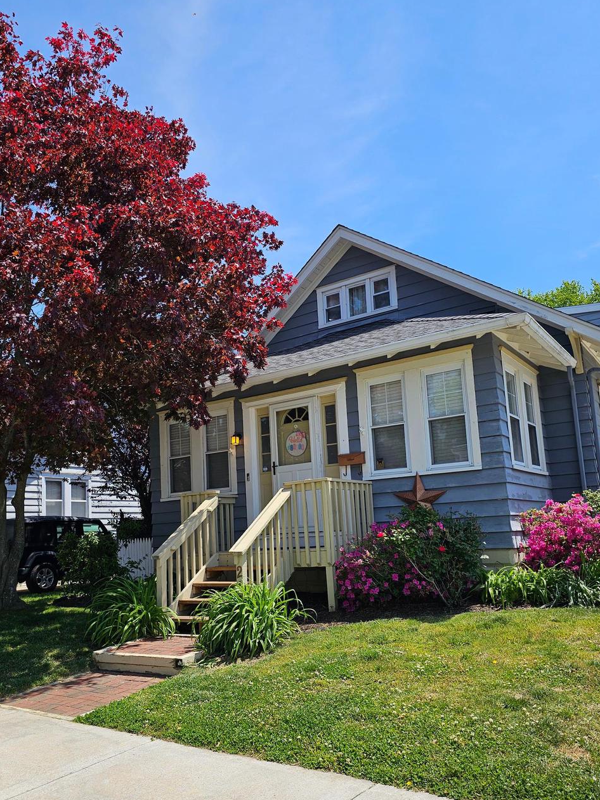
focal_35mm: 28
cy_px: 470
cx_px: 263
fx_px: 647
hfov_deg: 49.6
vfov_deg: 63.0
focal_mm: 6.3
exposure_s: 1/707
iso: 10
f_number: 1.7
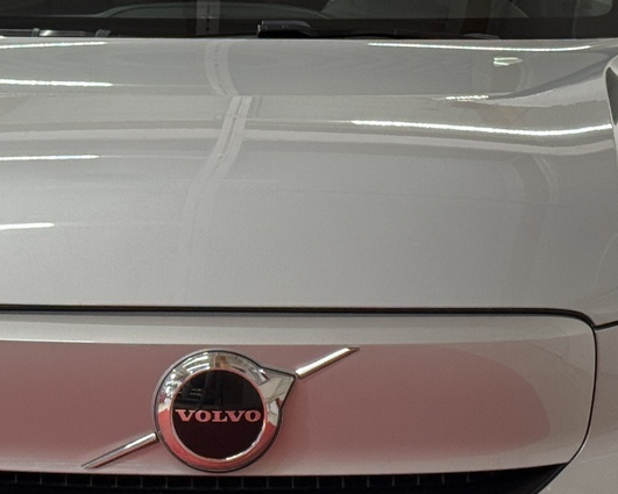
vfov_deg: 12.2
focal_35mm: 127
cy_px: 273
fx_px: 2323
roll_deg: -1.0
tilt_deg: -10.0
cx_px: 216
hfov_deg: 15.1
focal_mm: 6.76
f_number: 1.78
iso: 64
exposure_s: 1/59
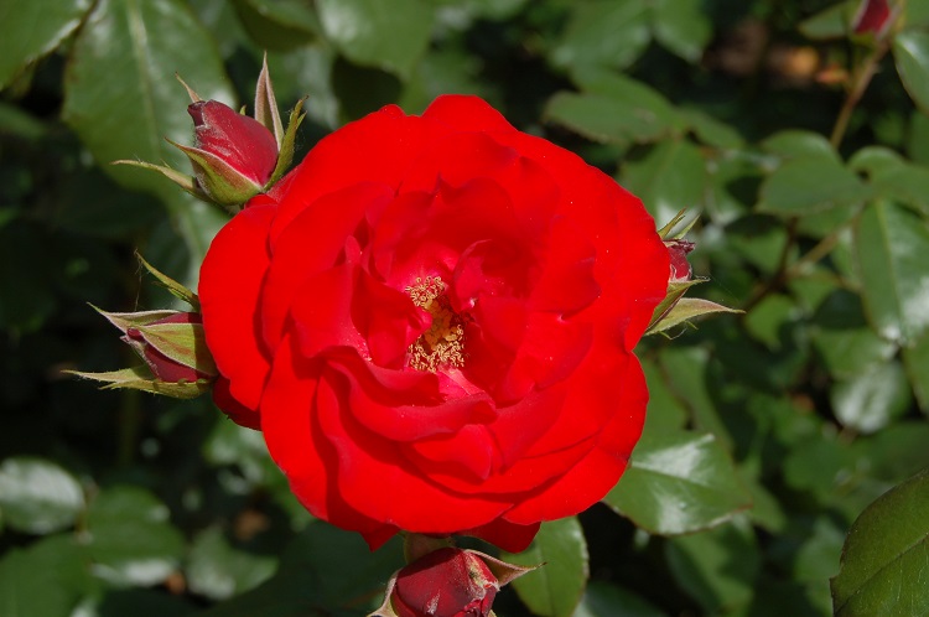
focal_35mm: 69
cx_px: 464
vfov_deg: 19.7
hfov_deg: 29.3
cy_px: 308
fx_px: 1778
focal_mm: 46
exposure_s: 1/320
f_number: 10
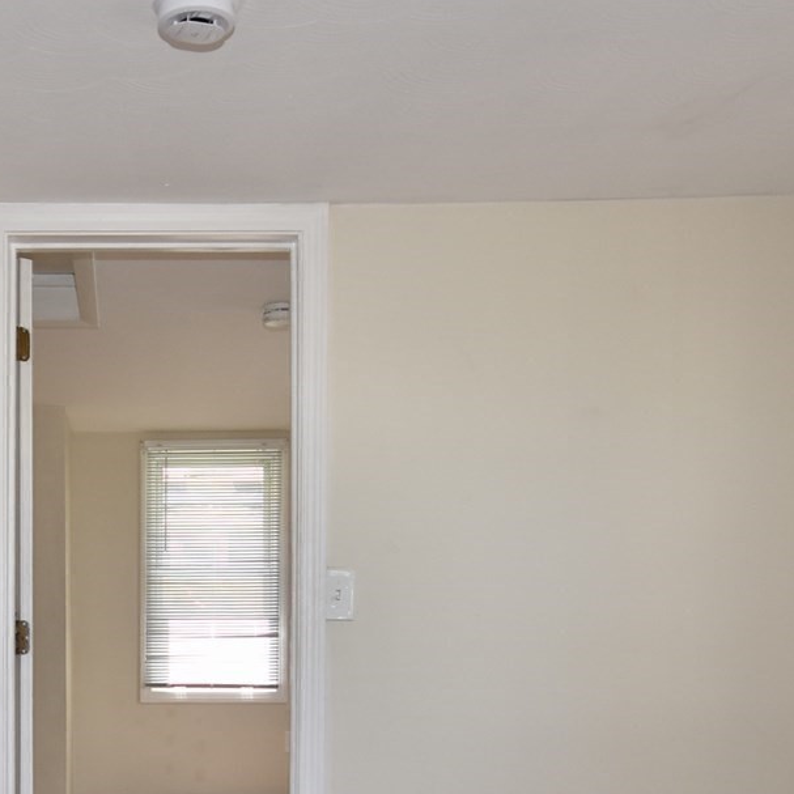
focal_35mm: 43
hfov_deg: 36.8
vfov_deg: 37.4
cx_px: 86
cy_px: 662
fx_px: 1116
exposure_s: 1/60
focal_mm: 10
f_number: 4
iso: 220
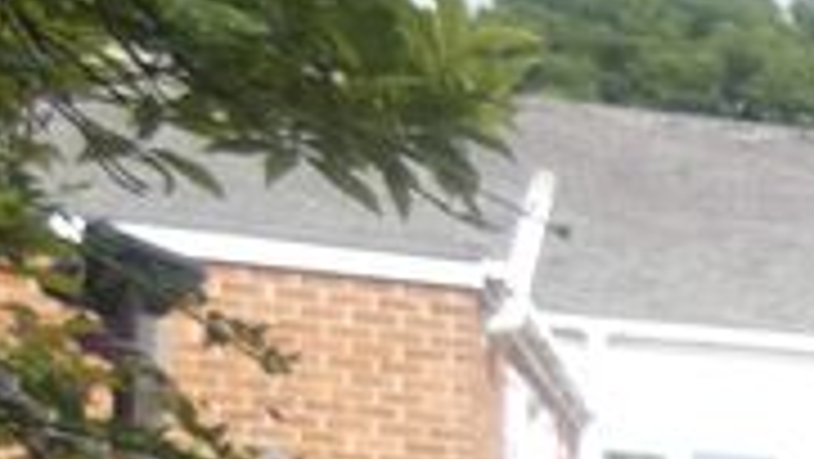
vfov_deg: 8.9
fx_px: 2656
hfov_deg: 11.7
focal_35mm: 123
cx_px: 2280
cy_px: 1112
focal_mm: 3.6
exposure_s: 1/640
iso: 80
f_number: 2.8
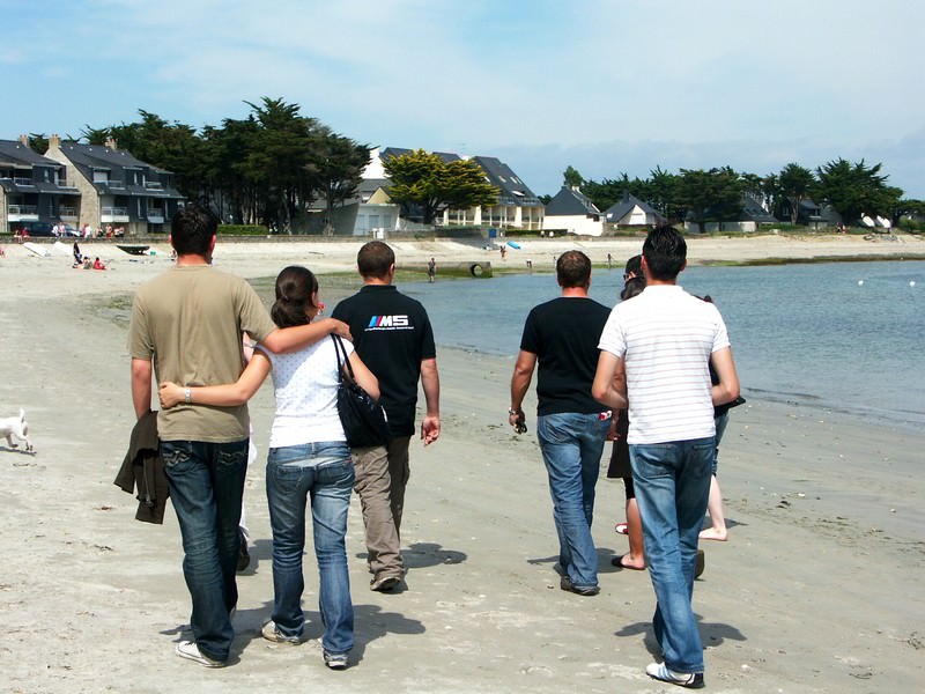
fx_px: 1817
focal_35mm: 68
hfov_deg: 28.6
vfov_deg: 21.6
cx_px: 462
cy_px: 347
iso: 100
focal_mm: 17.35
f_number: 4.5
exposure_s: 1/1600
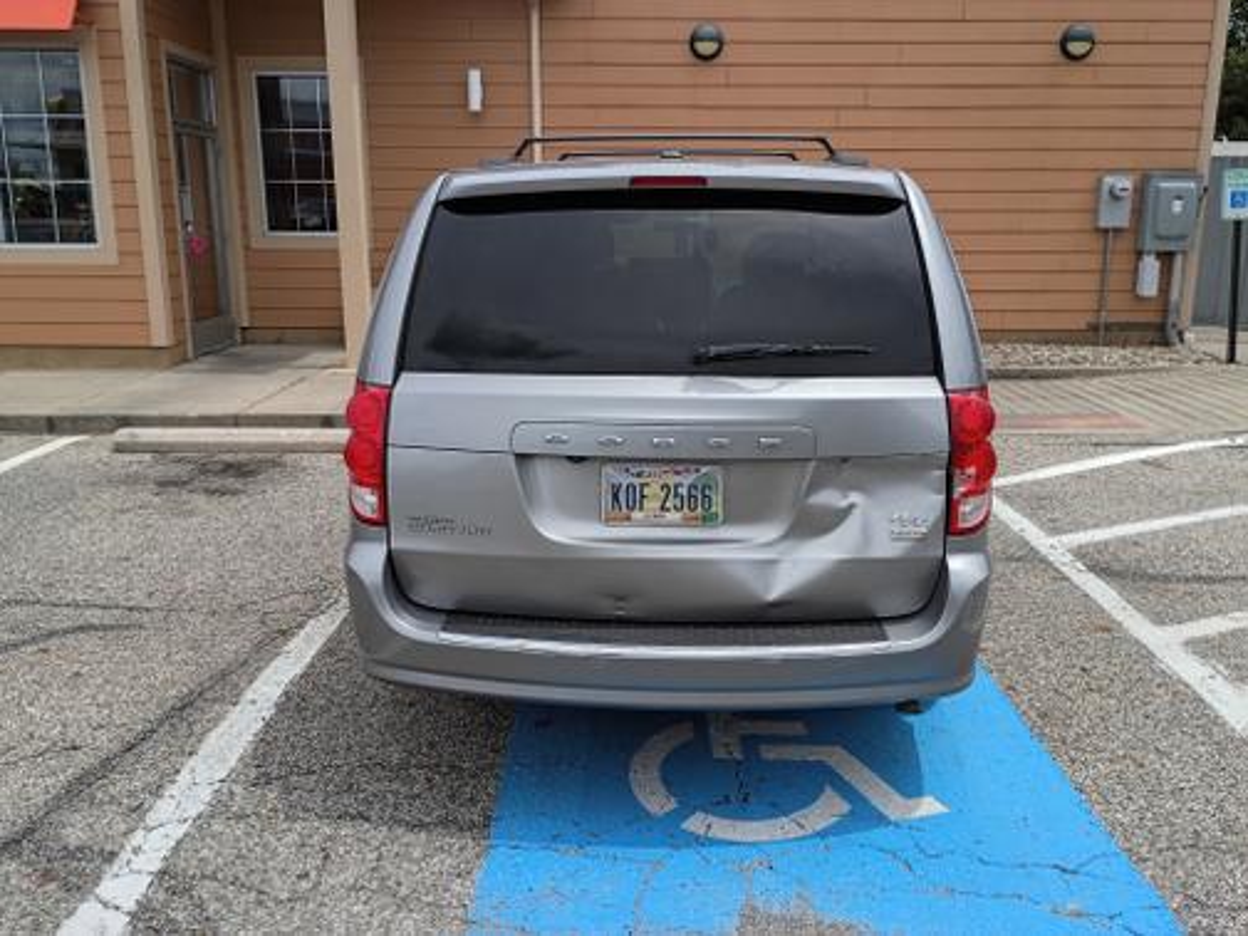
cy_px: 468
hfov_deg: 61.7
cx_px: 624
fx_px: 1046
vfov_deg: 48.2
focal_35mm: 29
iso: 105
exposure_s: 1/1142
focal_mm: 4.27
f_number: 1.8
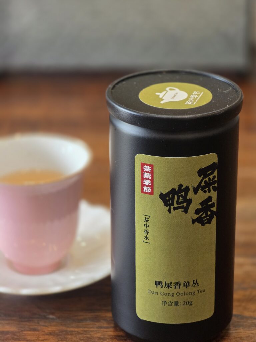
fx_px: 1134
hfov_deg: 12.9
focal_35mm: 115
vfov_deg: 17.1
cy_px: 171
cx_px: 128
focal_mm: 18.6
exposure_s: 1/120
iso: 500
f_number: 3.4
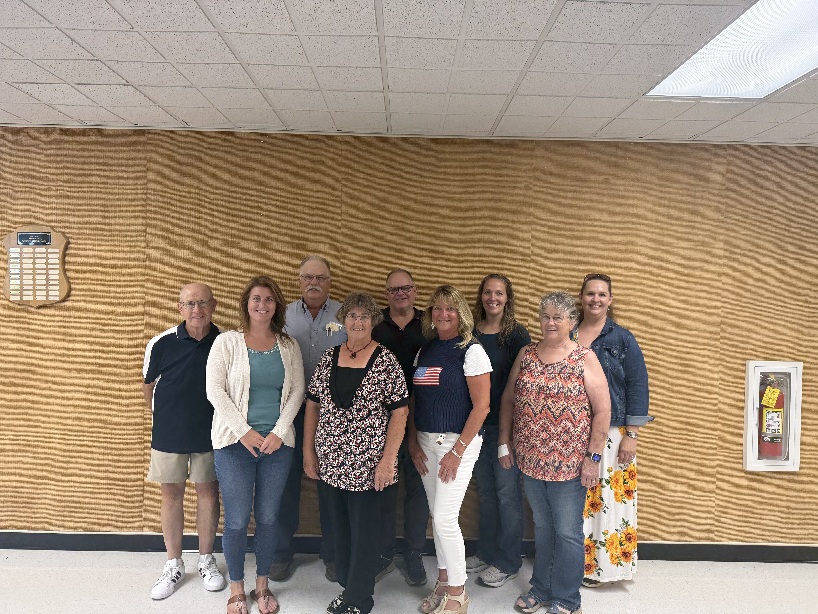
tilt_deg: -0.7
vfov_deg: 56.8
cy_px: 307
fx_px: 567
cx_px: 409
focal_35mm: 24
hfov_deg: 71.6
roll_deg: -1.9
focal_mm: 6.76
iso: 250
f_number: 1.78
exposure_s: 1/120
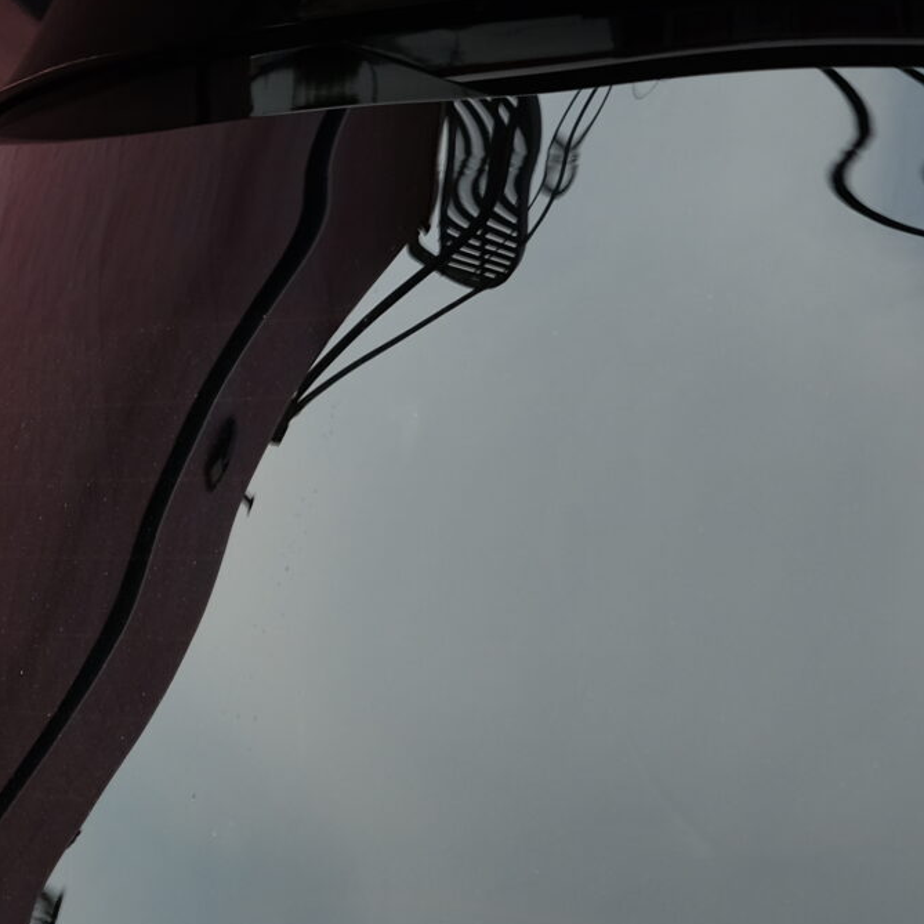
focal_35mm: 218
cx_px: 1301
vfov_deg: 8.0
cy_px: -86
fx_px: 6583
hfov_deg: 7.9
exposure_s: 1/280
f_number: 5.6
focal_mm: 44.4
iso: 200
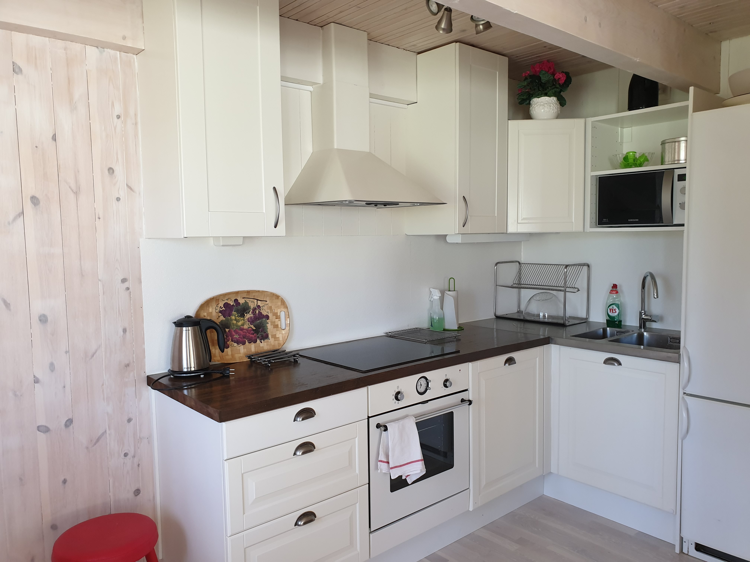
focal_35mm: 26
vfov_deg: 53.1
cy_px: 281
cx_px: 375
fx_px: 563
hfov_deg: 67.3
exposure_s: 1/60
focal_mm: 4.3
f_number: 2.4
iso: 160
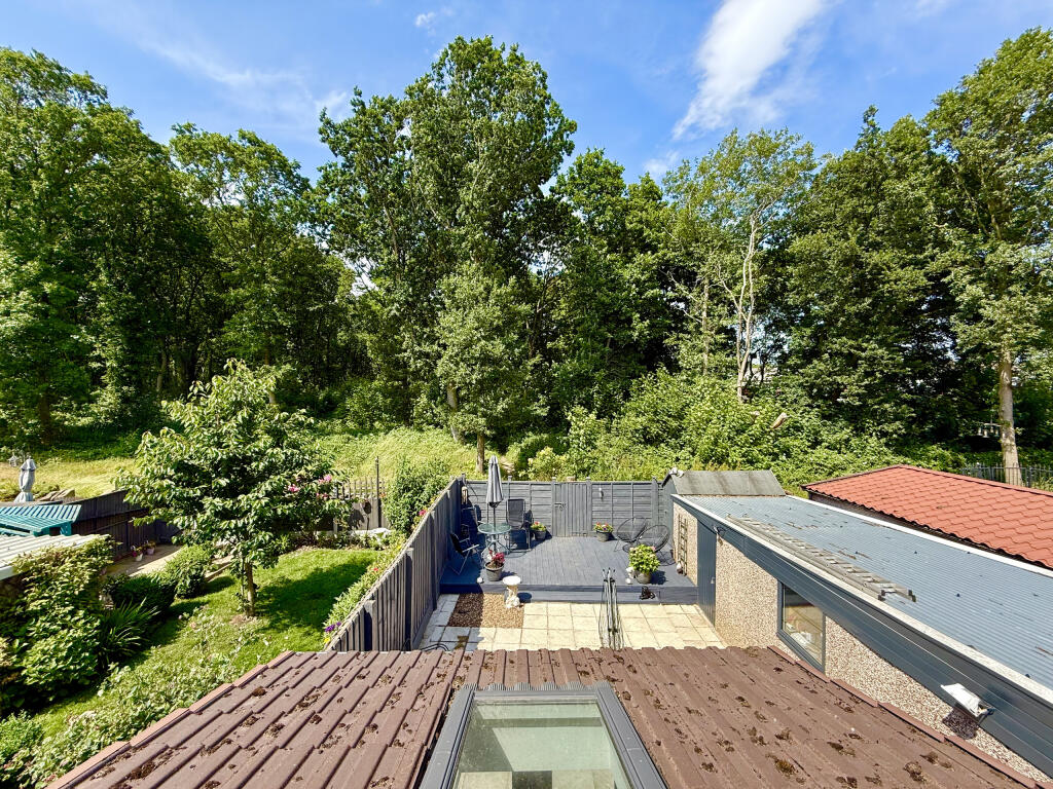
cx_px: 526
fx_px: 426
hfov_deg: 102.1
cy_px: 394
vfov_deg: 85.7
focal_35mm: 14
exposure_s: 1/506
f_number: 2.2
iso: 50
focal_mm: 2.22
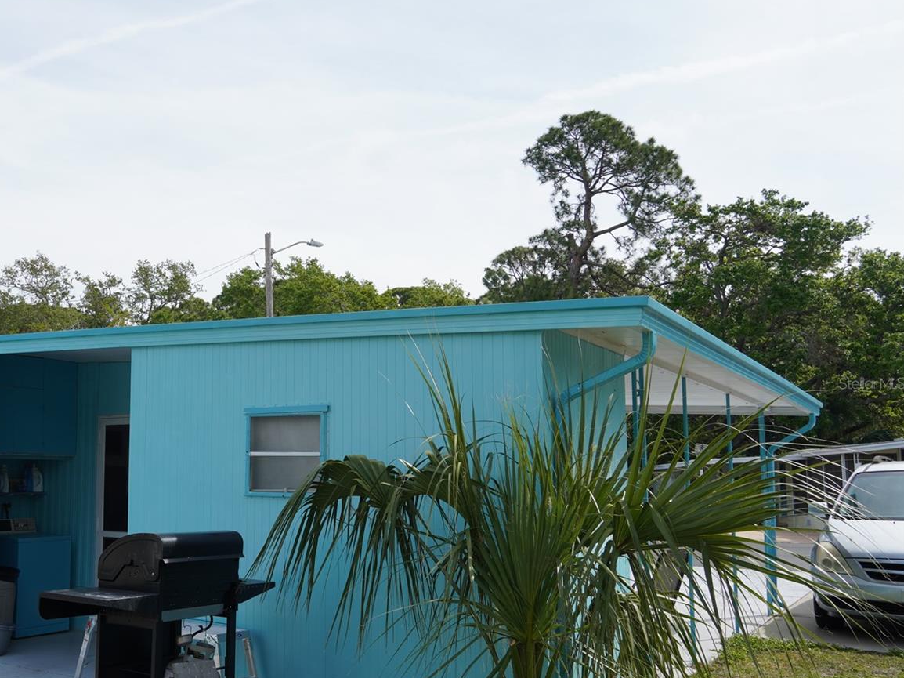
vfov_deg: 39.6
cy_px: 383
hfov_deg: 50.2
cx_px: 282
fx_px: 940
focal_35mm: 36
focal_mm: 18
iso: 100
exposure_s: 1/250
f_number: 8
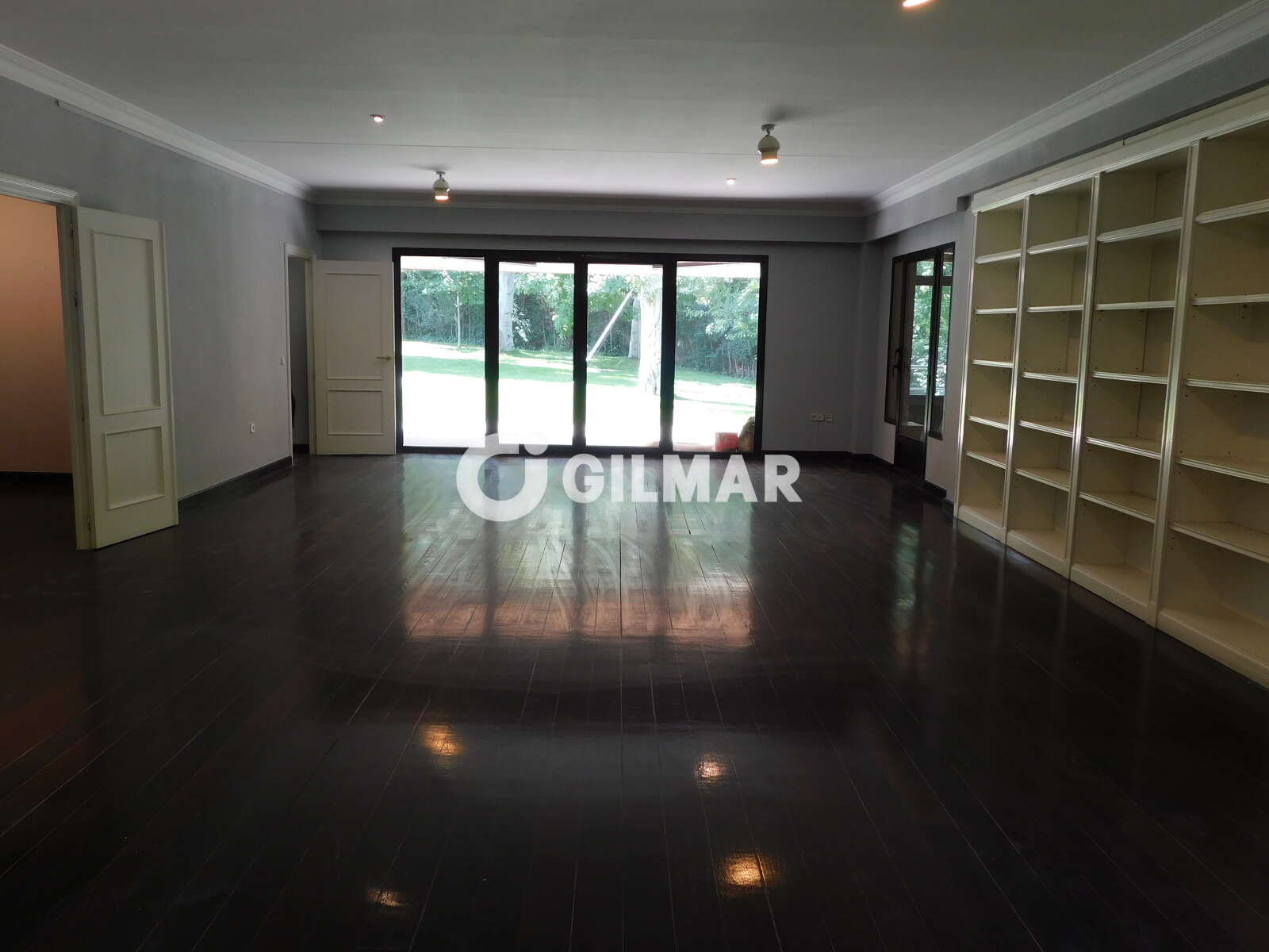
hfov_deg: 63.4
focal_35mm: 28
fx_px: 1026
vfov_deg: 49.7
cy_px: 476
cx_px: 634
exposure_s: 1/30
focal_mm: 4.9
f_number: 3.2
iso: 125
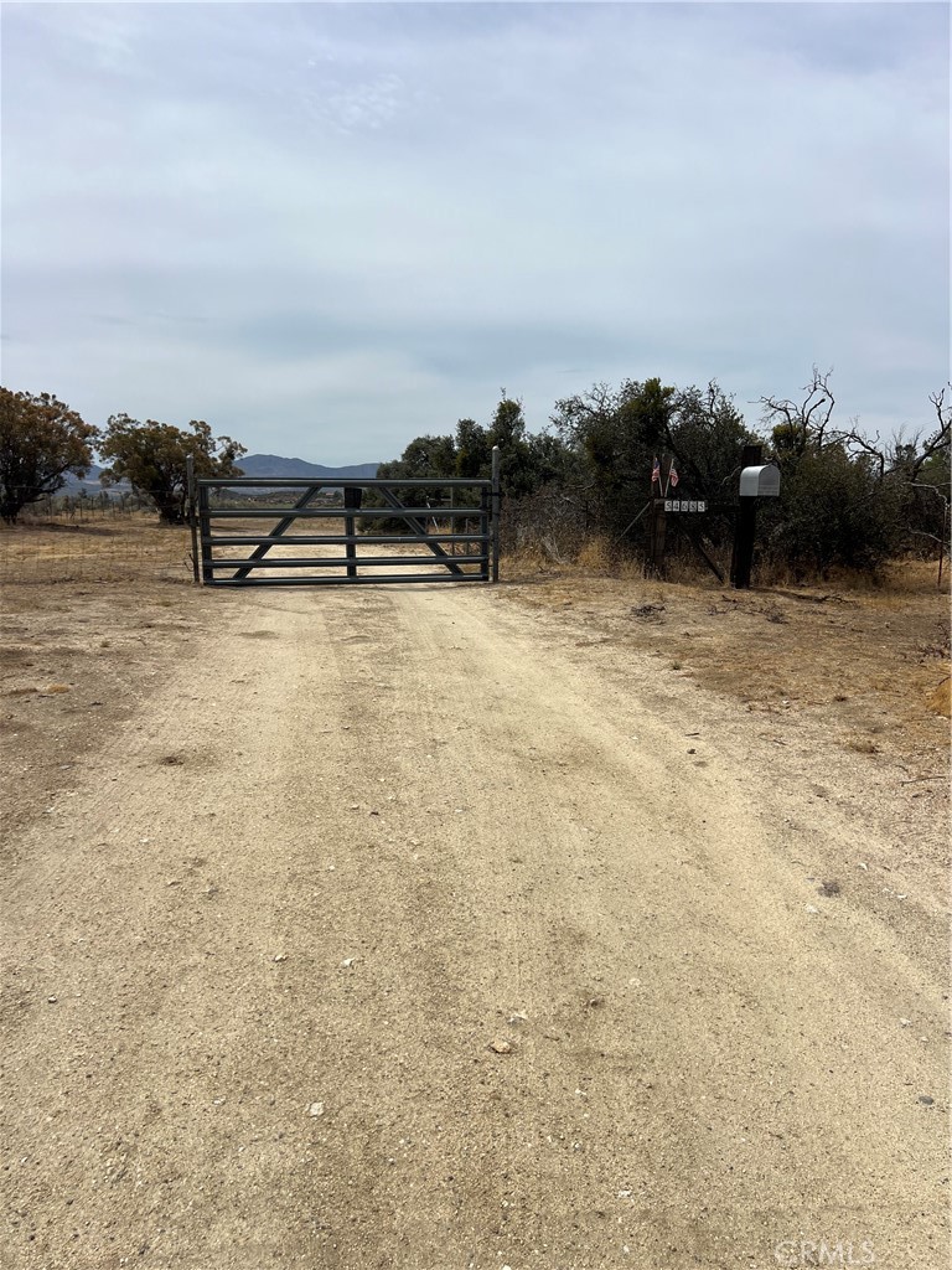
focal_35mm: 26
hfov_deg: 53.1
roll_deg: +0.5
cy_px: 635
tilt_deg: -8.5
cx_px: 476
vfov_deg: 67.3
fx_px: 953
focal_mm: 5.7
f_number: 1.5
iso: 50
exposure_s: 1/8696
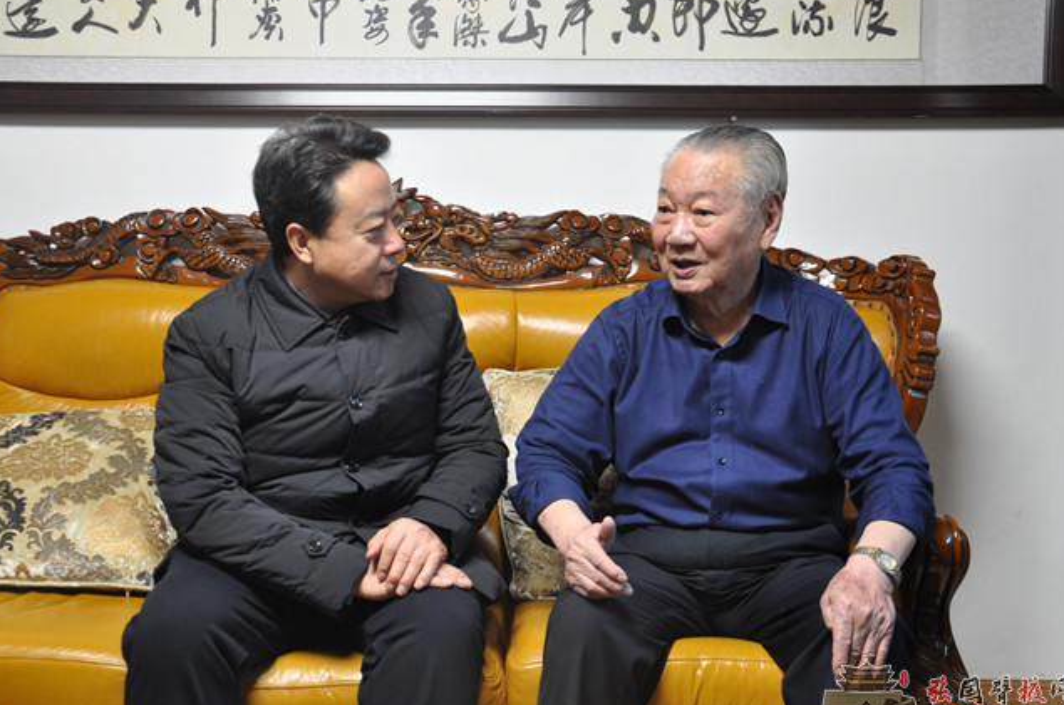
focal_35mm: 43
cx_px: 519
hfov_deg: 45.5
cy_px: 363
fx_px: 1269
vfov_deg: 31.1
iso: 500
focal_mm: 26
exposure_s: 1/15
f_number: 4
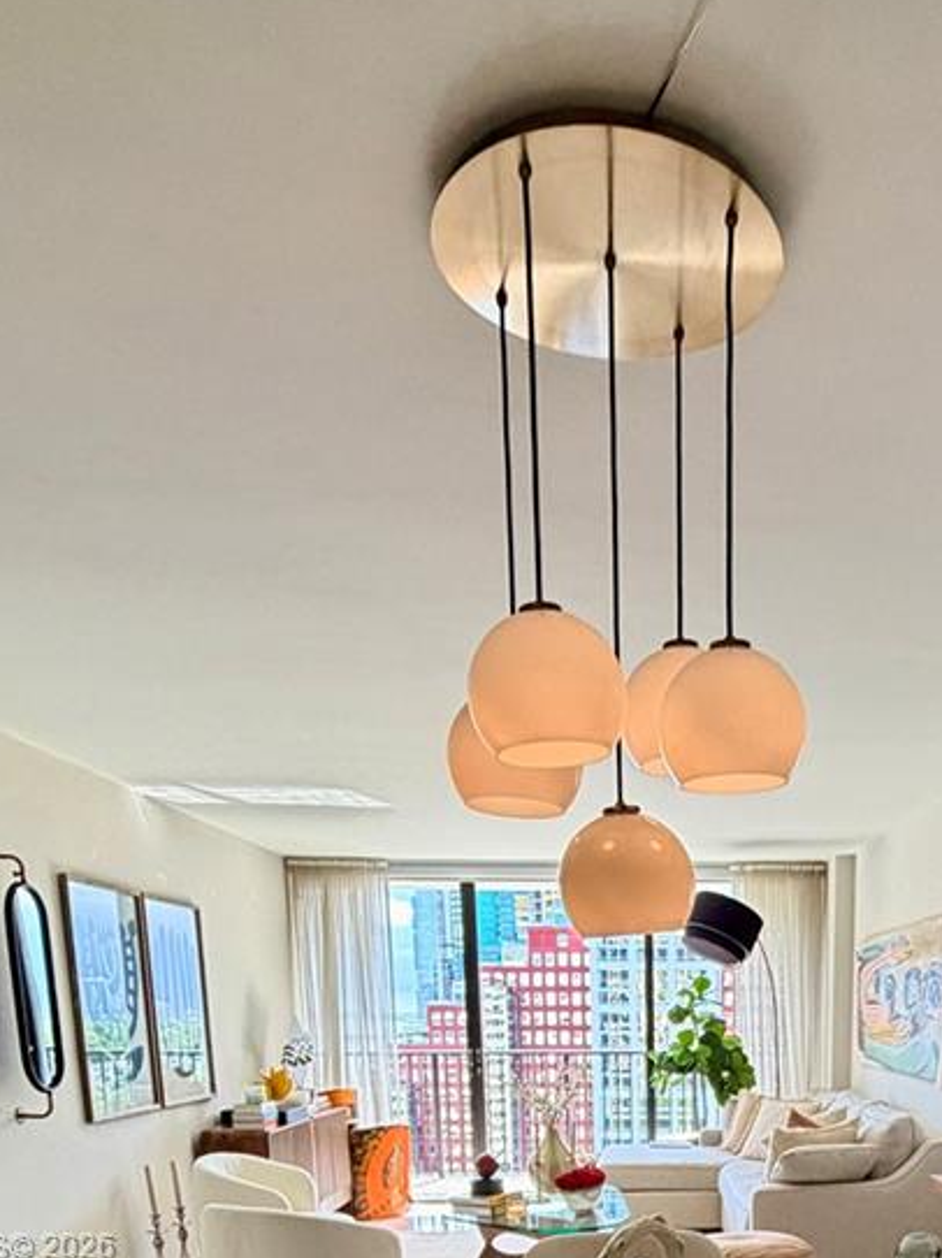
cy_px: 1249
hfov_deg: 43.6
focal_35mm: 31
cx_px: 729
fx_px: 1126
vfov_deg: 48.4
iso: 250
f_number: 2.2
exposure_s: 1/121
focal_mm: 2.22
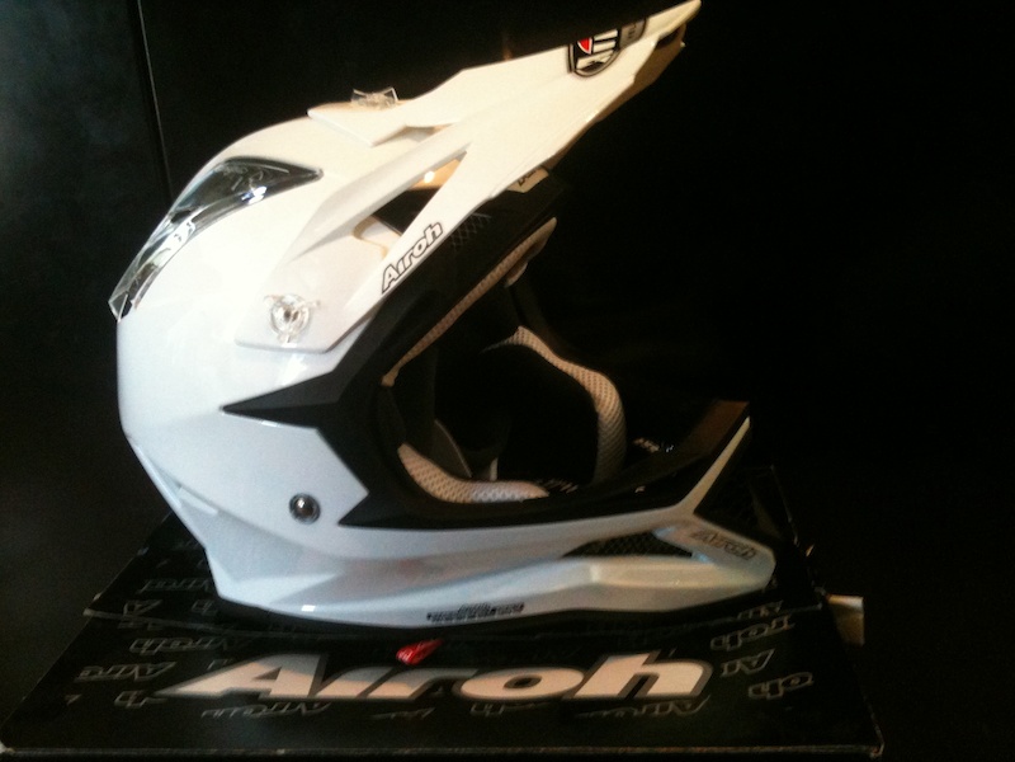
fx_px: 1026
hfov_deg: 52.6
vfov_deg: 40.7
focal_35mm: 35
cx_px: 508
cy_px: 381
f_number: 2.8
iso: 250
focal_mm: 3.85
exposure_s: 1/15
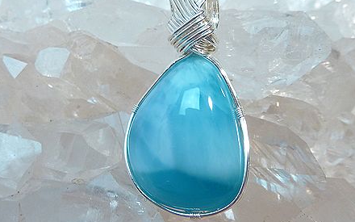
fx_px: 532
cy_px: 104
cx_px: 177
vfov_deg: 23.5
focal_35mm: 55
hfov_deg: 36.9
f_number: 3.4
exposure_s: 1/80
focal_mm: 4.7
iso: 80
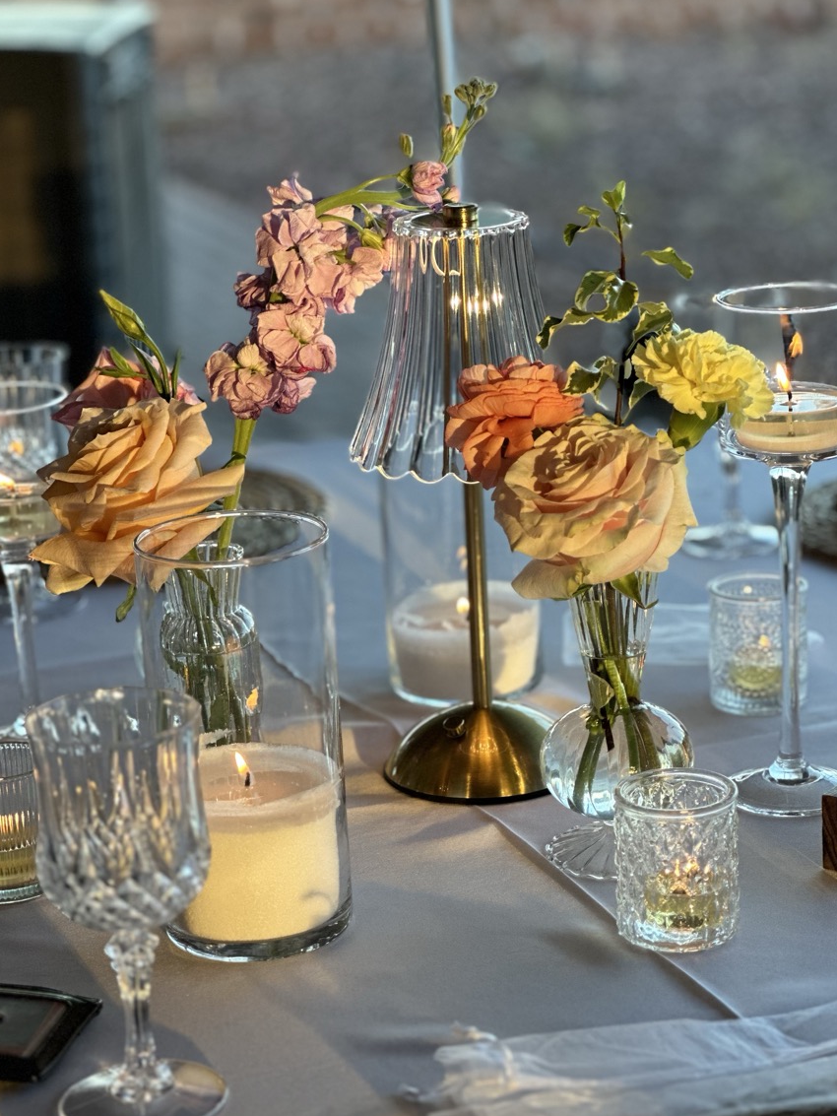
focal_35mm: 87
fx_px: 2804
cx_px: 465
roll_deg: +2.9
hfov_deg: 17.0
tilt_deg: -14.9
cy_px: 577
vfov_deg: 22.5
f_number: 2.8
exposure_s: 1/120
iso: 160
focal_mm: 9
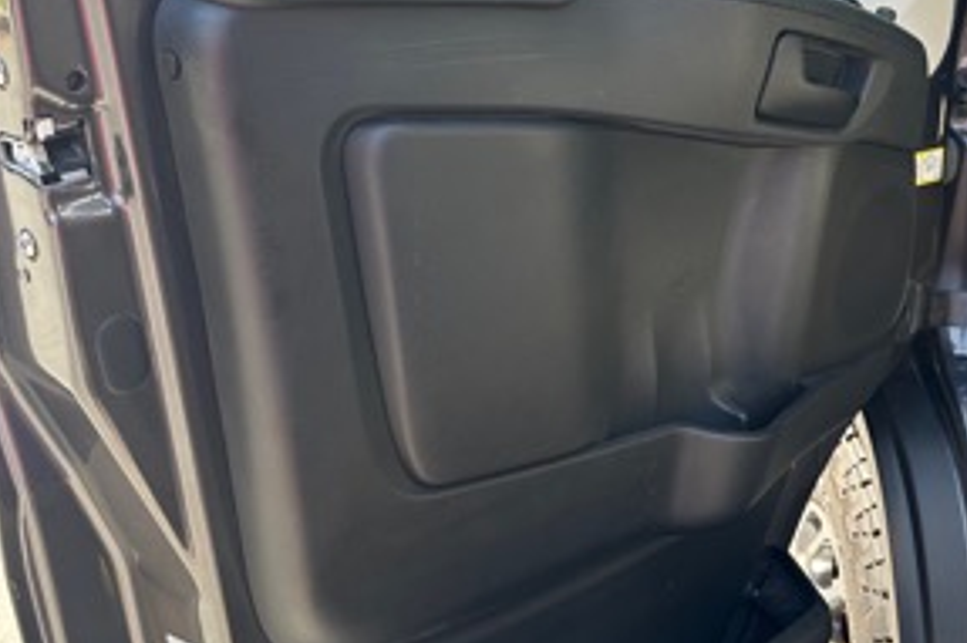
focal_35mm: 47
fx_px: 1262
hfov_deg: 41.4
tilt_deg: -17.2
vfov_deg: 28.2
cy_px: 165
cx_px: 638
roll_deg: -0.8
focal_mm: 6.86
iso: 80
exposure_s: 1/272
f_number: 1.78
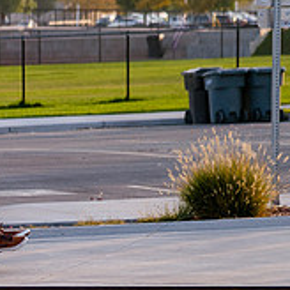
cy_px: 255
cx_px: -88
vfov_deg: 4.8
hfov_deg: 4.8
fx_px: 3422
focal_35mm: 361
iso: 800
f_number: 5
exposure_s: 1/1250
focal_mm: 120
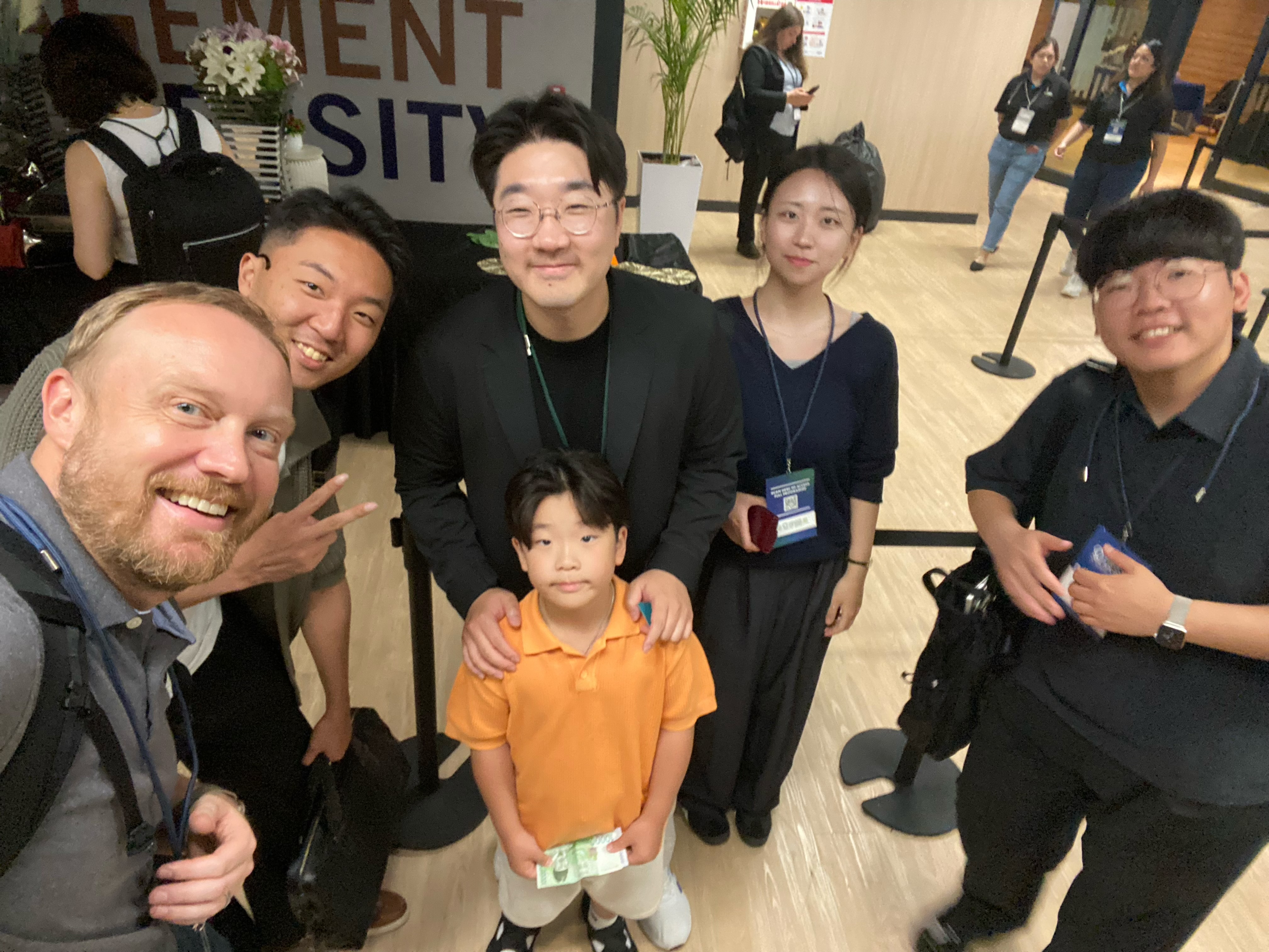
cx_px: 634
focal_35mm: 23
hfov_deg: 73.9
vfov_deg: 58.9
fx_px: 843
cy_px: 476
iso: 400
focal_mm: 2.71
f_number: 2.2
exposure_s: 1/40
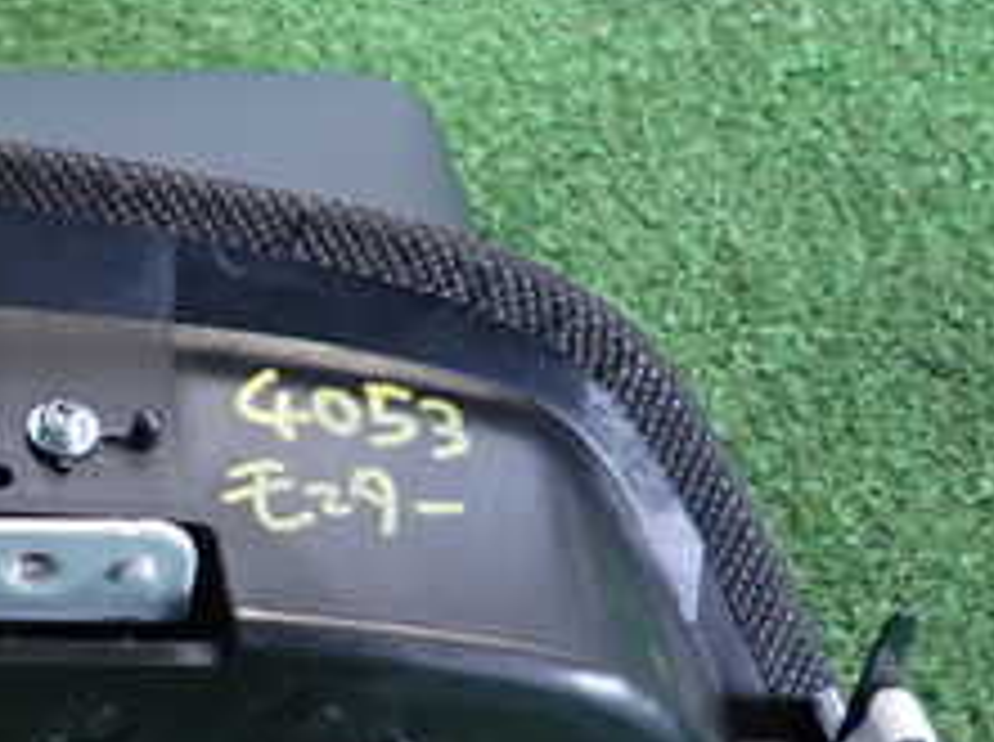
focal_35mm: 68
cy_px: 337
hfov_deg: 25.0
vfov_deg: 21.5
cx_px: -274
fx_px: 1949
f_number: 2
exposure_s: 1/30
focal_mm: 4.5
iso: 400
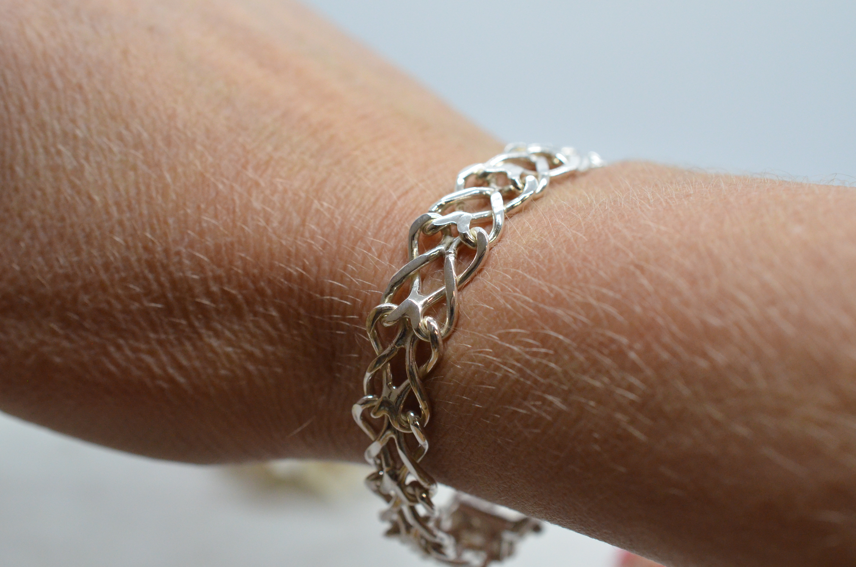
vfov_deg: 22.5
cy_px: 284
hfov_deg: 33.5
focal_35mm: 60
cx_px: 428
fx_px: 1424
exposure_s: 1/800
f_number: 6.3
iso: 2500
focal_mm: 40
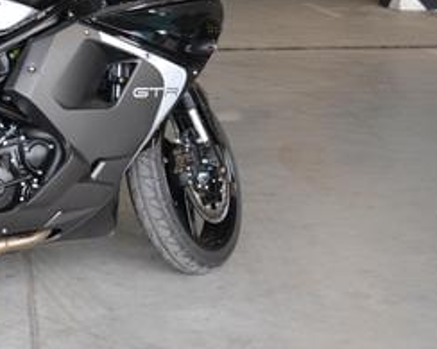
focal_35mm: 79
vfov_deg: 19.3
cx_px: -67
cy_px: 105
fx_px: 1021
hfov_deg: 22.5
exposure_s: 1/40
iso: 400
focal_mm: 22
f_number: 3.8
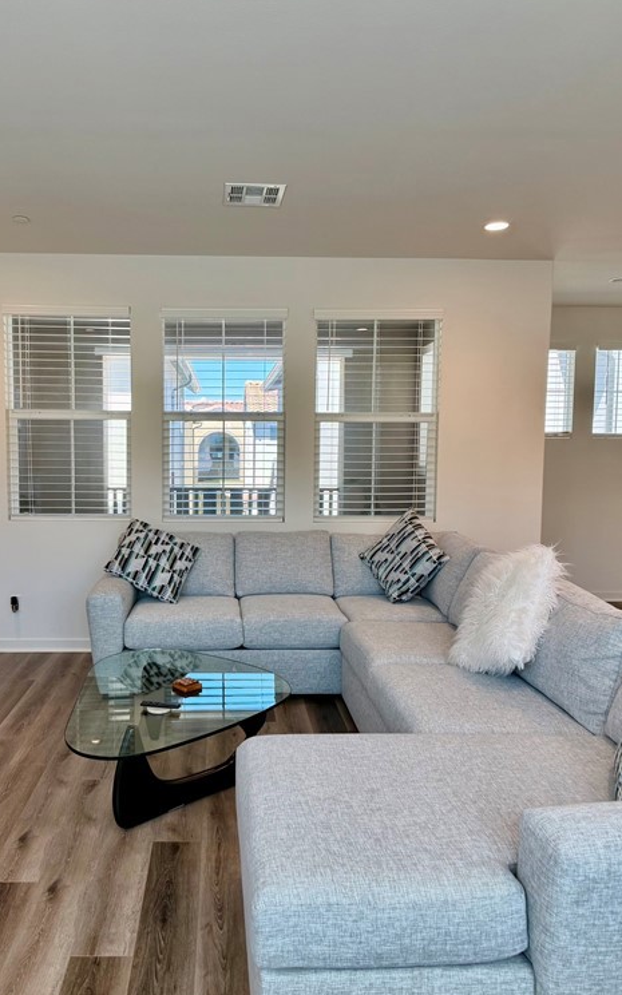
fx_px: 949
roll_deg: -0.7
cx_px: 223
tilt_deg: -5.3
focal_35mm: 35
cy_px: 495
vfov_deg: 55.3
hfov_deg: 36.0
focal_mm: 6.76
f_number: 1.78
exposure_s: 1/185
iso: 100
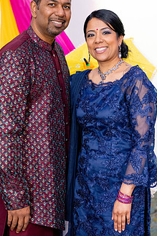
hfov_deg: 14.3
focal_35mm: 96
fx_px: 627
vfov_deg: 21.2
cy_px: 115
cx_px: 70
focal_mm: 70
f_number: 2.8
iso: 4000
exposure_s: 1/200
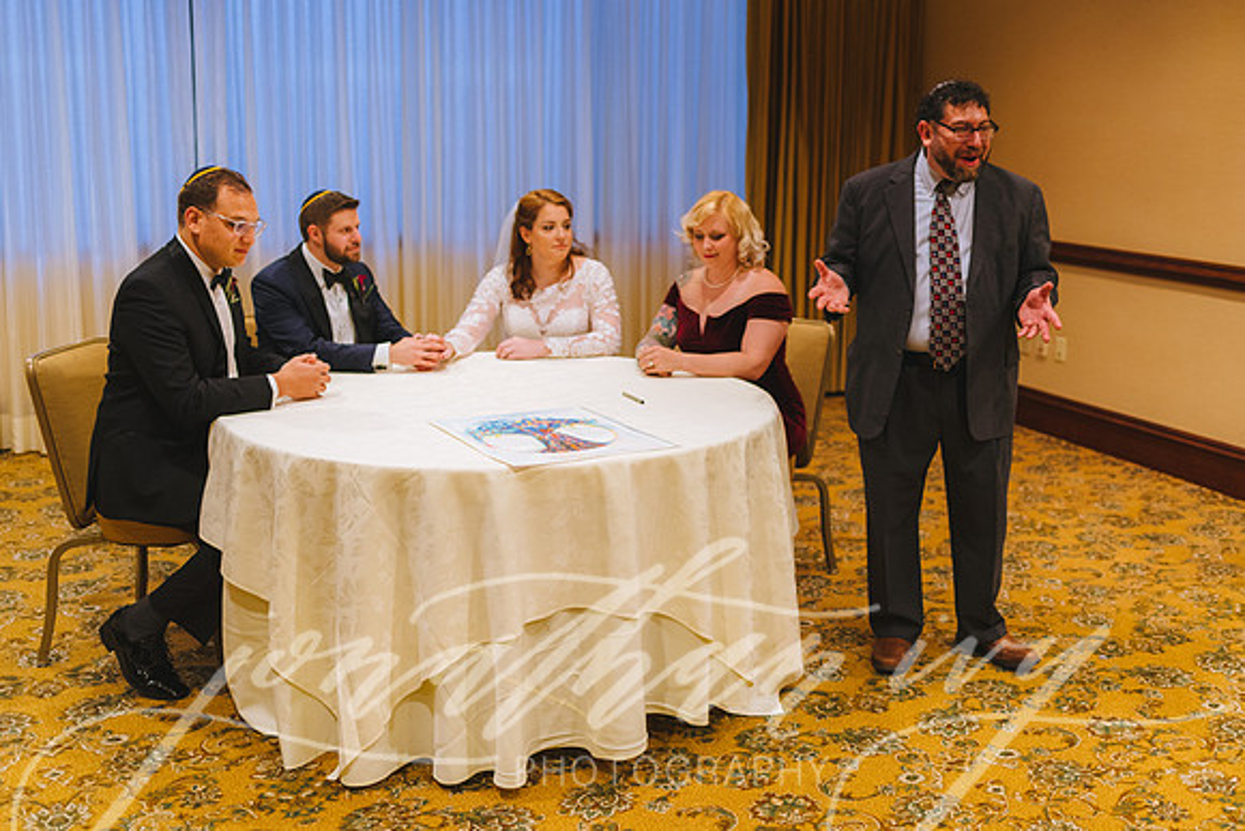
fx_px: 1335
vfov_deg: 34.5
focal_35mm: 39
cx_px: 686
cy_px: 380
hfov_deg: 49.9
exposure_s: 1/200
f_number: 2
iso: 1600
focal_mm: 35
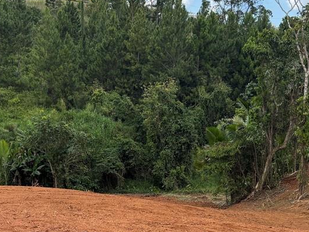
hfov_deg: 24.7
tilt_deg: -15.3
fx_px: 705
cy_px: 214
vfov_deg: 18.3
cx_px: 144
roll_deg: +0.3
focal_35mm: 79
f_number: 1.6
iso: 50
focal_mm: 5.96
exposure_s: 1/1047
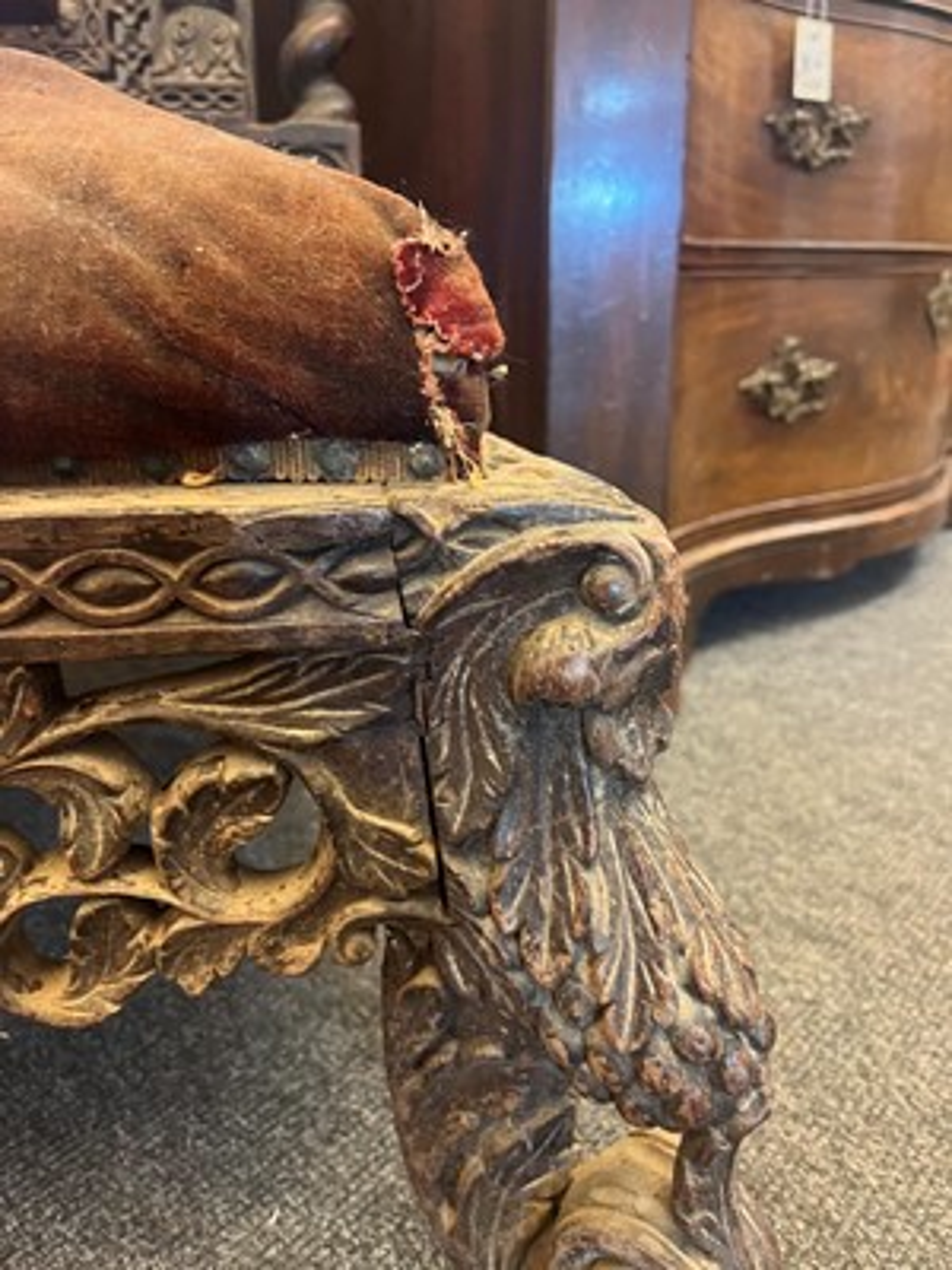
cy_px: 635
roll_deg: -0.6
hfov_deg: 53.1
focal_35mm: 26
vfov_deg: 67.3
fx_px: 953
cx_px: 476
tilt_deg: -20.6
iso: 400
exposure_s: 1/33
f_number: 1.6
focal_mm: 5.1
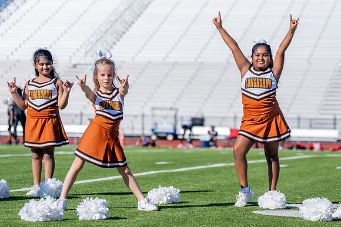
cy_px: 101
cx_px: 257
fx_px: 1494
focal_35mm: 158
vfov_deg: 8.7
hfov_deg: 13.0
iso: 100
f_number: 2.8
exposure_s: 1/2500
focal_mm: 103
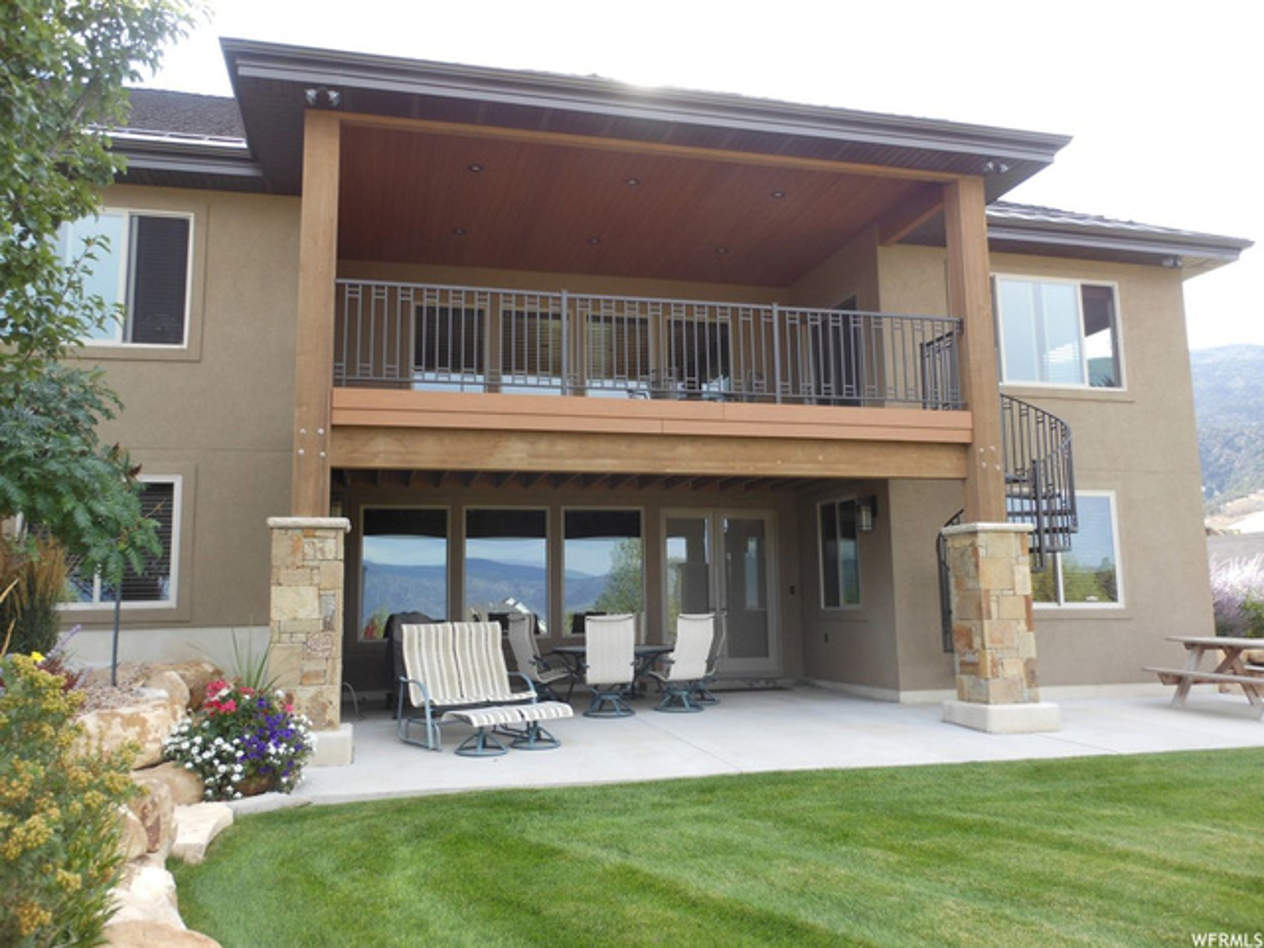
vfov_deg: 49.7
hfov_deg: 63.4
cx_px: 632
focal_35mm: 28
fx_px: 1022
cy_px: 474
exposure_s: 1/125
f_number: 3.7
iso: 80
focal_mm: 5
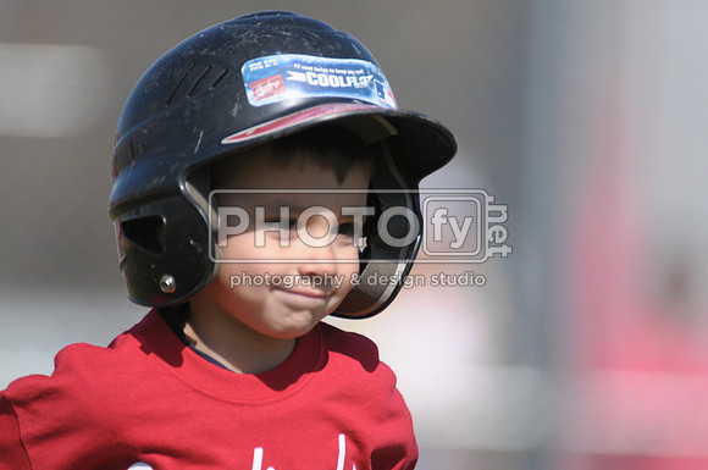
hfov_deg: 3.4
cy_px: 235
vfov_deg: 2.3
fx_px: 11783
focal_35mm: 600
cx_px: 354
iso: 400
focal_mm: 400
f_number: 4
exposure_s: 1/3200
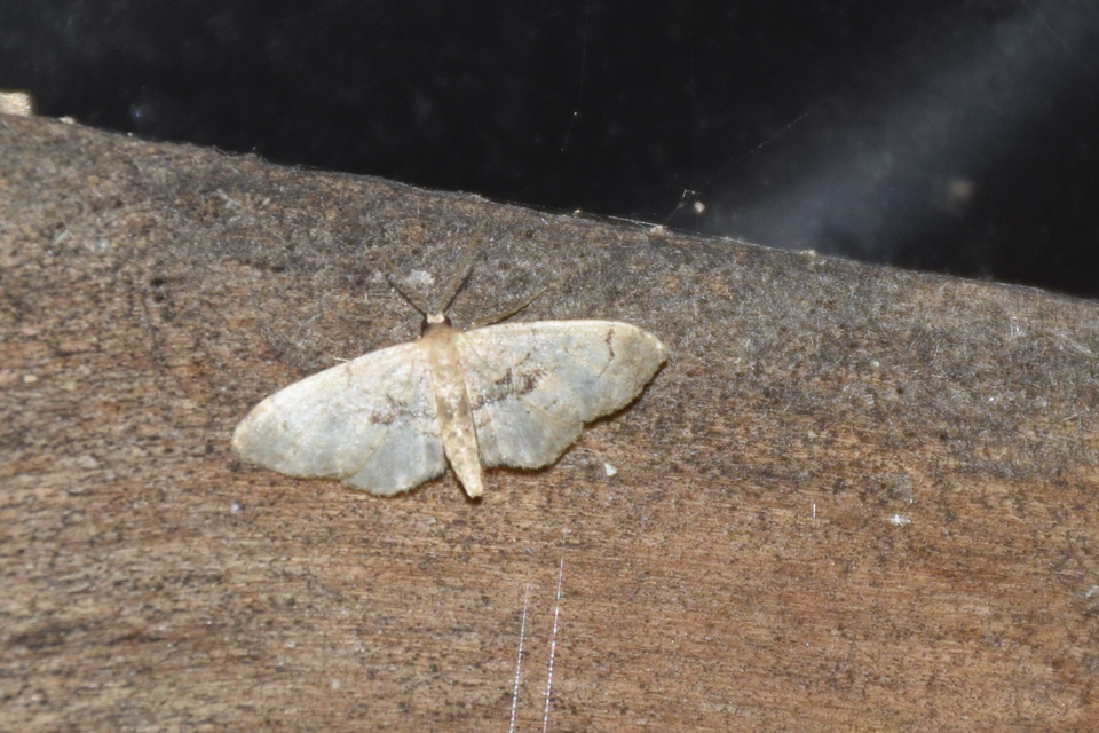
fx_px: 6410
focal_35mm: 210
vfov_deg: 6.5
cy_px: 366
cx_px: 550
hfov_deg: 9.8
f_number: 7.1
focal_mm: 140
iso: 320
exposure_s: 1/60
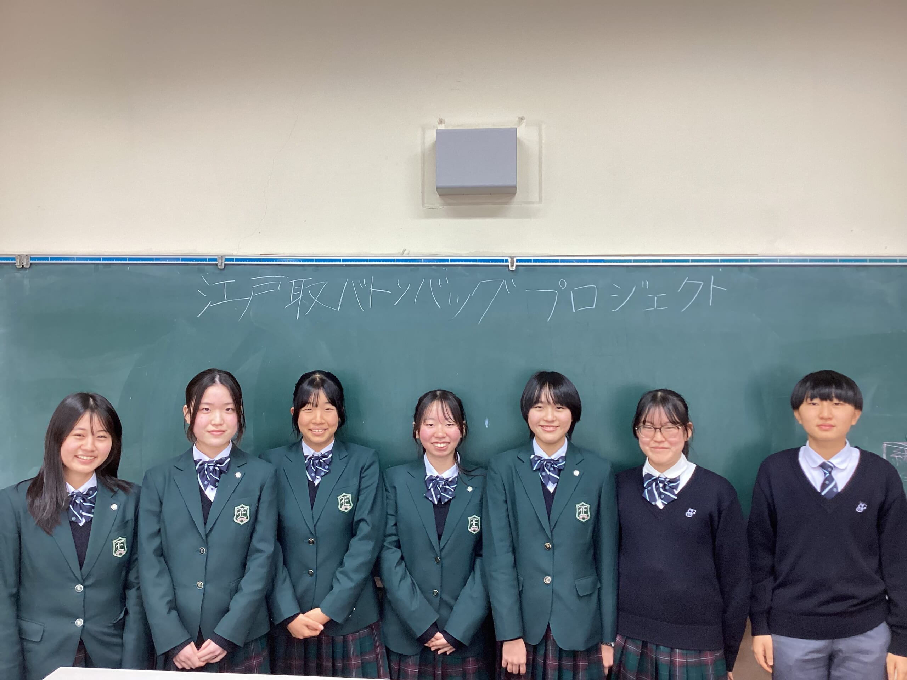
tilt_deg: +0.1
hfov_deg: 58.4
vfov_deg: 45.4
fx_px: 812
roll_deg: +0.2
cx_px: 454
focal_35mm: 31
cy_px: 340
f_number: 2.4
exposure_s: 1/50
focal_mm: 3.3
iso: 80
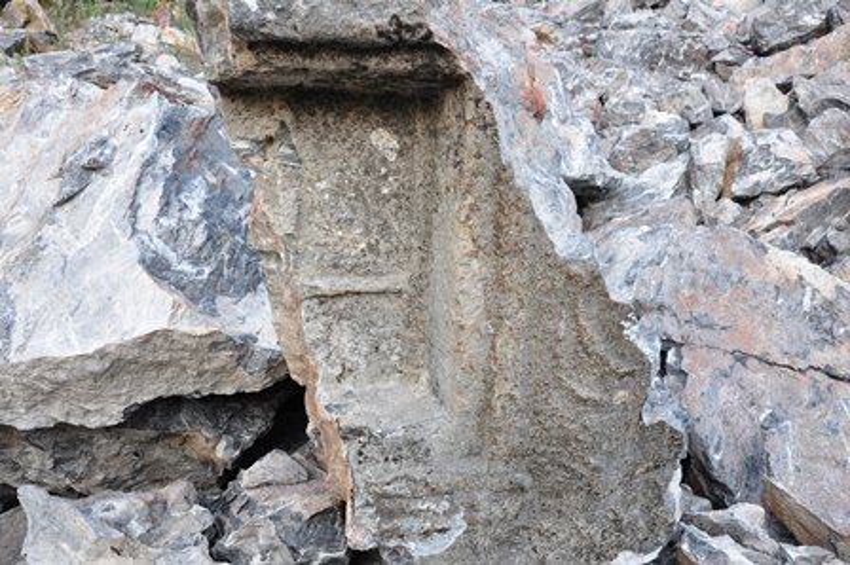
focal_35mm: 36
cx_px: 425
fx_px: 849
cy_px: 282
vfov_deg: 36.8
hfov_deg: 53.2
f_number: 8
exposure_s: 1/80
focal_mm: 24
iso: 400
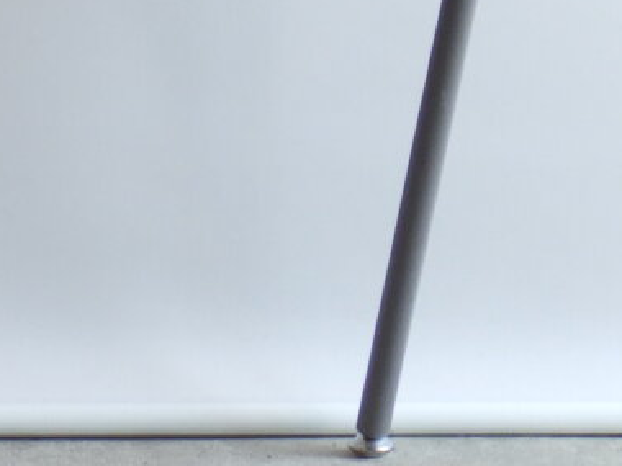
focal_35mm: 389
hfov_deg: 5.1
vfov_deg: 3.8
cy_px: -162
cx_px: 43
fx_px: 6990
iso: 125
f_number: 4.8
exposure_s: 1/30
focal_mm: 13.7
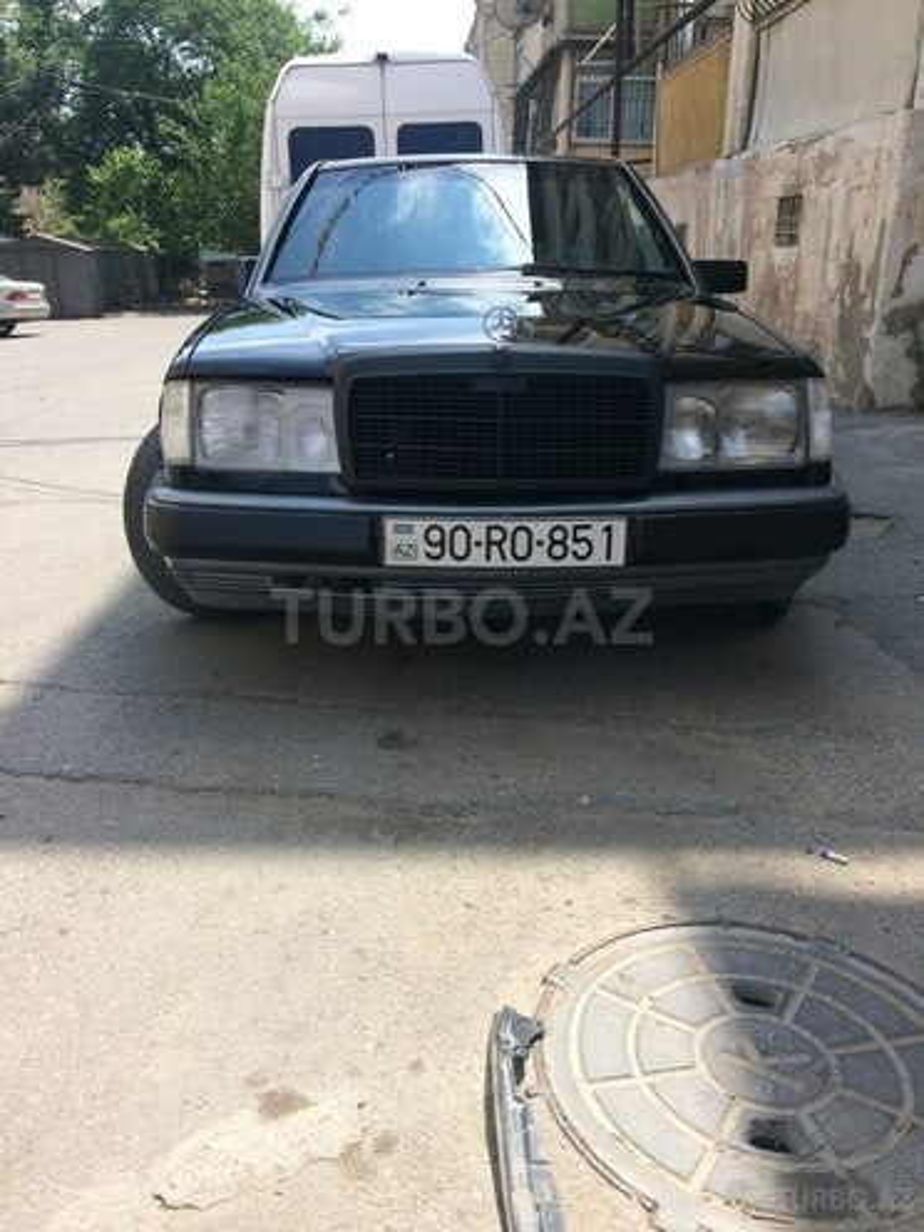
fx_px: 1032
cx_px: 462
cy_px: 616
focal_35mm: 29
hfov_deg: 48.2
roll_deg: -0.3
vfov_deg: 61.7
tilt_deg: -23.8
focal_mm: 4.15
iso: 32
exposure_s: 1/1001
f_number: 2.2
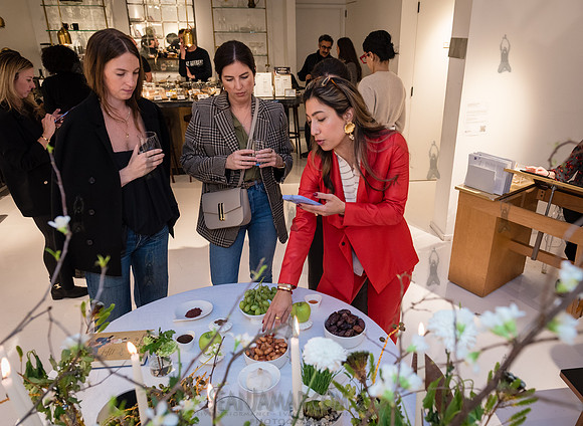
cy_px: 211
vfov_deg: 51.2
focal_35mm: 27
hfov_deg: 66.2
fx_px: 445
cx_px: 326
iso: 1600
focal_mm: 24
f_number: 4
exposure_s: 1/200
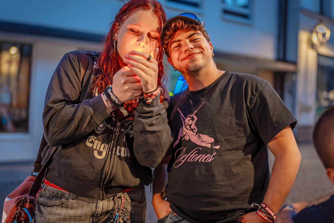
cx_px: 156
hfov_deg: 50.7
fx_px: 353
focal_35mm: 38
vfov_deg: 35.1
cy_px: 107
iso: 4000
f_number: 1.2
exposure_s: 1/250
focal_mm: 35
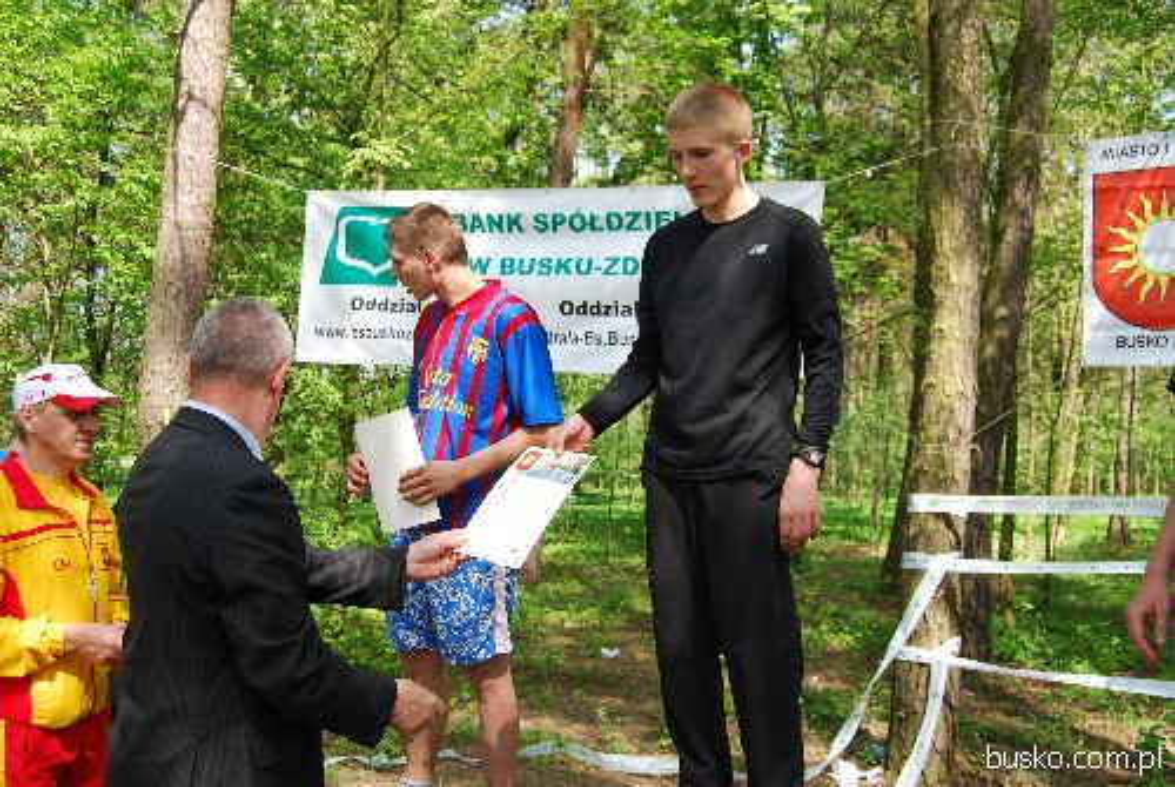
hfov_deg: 53.1
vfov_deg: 37.0
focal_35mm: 36
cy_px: 394
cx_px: 588
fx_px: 1177
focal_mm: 24
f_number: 5.6
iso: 140
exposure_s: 1/125
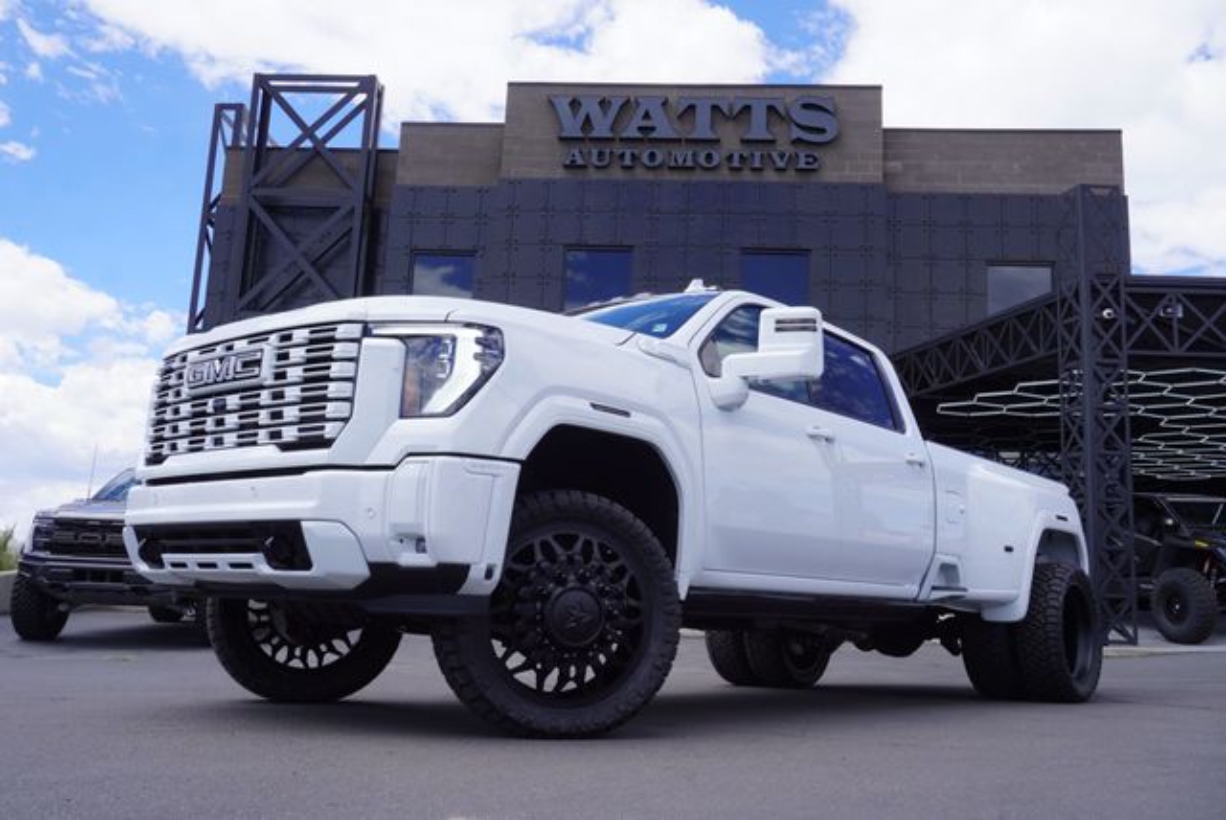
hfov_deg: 57.2
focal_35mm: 33
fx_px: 1125
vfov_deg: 40.0
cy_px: 410
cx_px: 613
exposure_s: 1/125
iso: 100
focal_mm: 22
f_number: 9
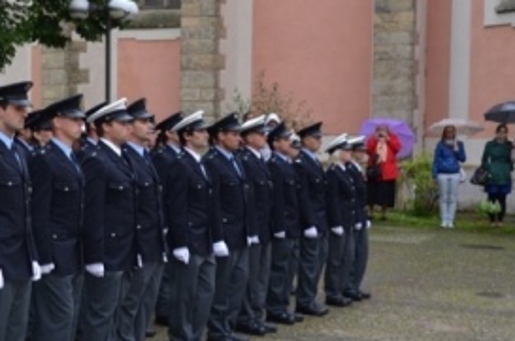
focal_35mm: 103
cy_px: 201
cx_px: -66
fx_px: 1471
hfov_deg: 19.0
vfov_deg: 13.2
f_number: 4
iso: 200
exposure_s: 1/250
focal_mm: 26
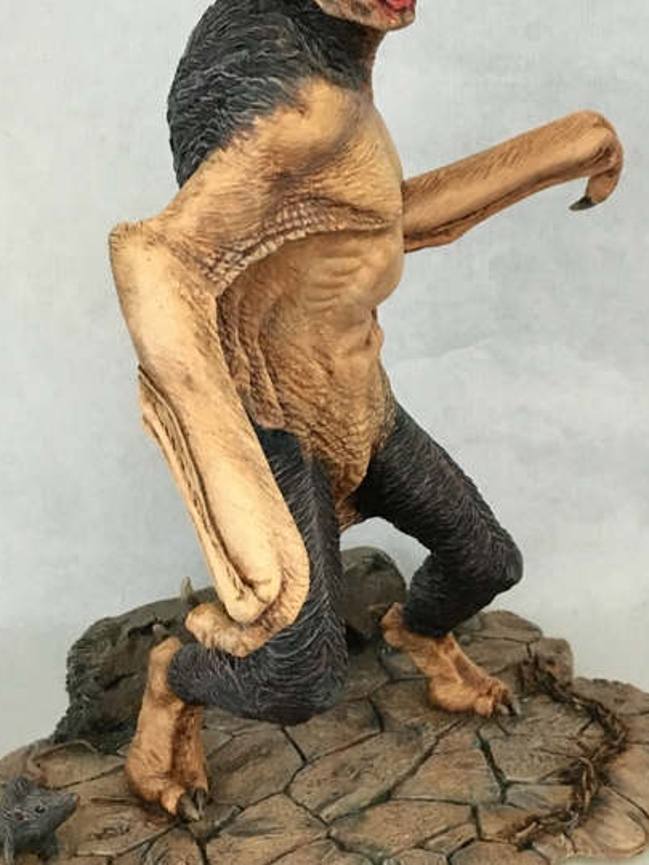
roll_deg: +2.8
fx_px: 1075
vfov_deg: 43.9
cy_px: 436
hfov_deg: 33.6
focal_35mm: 43
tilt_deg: -12.9
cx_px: 316
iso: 320
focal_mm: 4.15
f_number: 2.2
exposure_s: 1/17
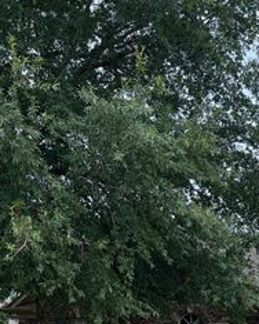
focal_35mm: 72
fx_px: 690
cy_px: 418
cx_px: 293
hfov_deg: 20.2
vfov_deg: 23.4
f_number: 1.5
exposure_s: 1/1468
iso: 50
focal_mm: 5.7
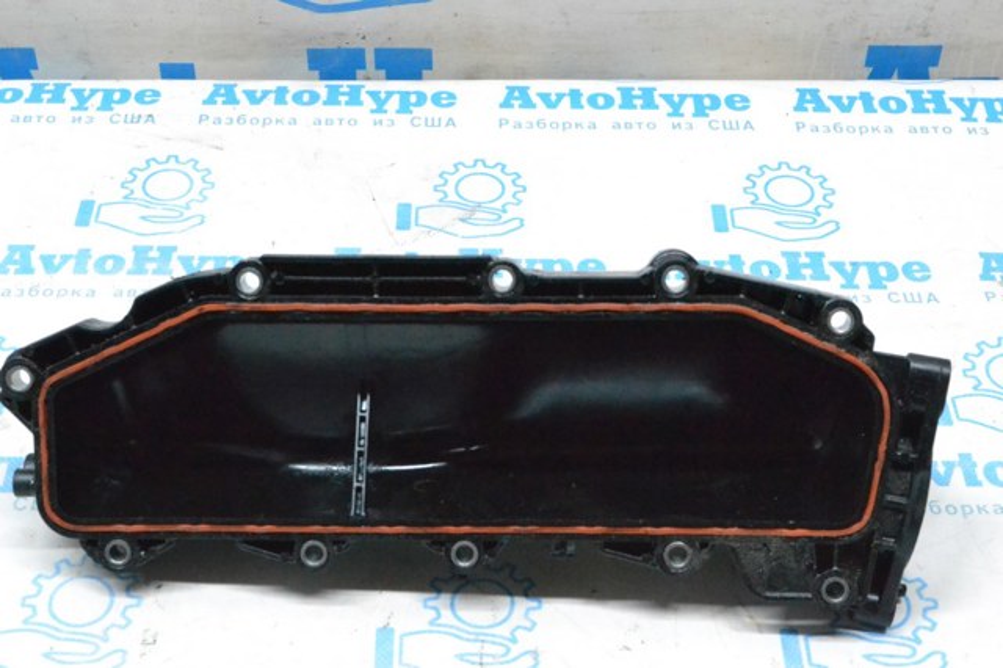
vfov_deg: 22.6
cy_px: 334
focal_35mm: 60
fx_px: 1671
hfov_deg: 33.4
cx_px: 502
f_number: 10
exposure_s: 1/125
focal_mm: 40
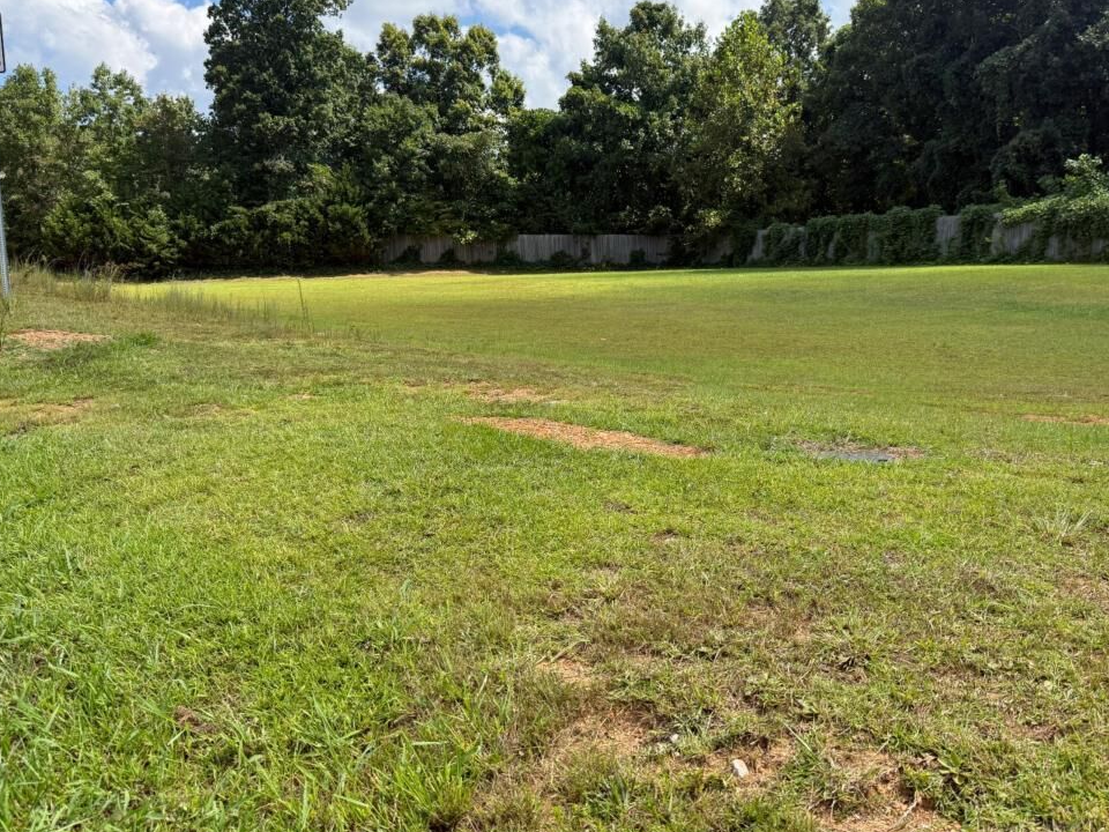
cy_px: 369
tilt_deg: -5.4
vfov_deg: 46.7
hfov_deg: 59.8
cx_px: 619
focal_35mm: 30
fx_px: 961
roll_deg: +2.2
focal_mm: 6.76
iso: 100
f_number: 1.78
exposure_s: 1/3759
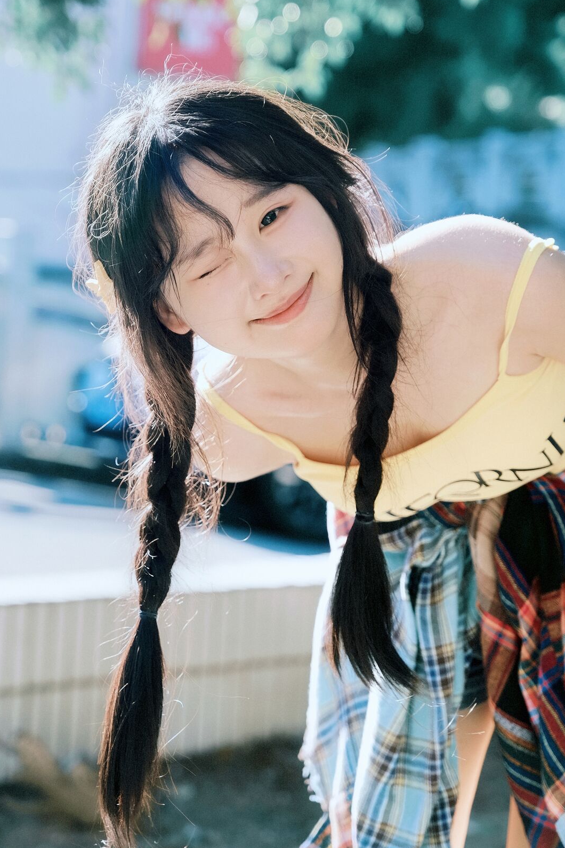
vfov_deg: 21.7
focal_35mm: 94
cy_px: 421
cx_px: 267
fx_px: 2212
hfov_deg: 14.6
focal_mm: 55
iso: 400
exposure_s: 1/500
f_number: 2.8
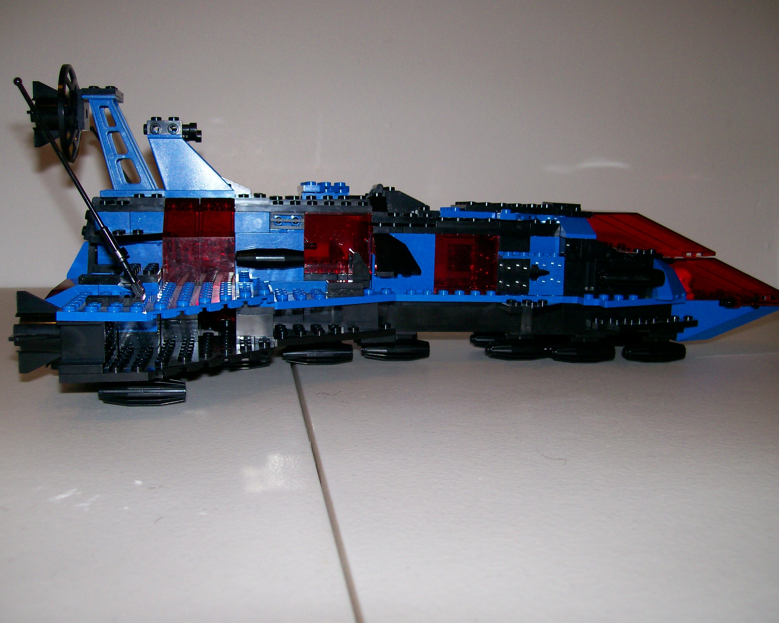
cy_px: 309
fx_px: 876
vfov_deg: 39.2
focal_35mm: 38
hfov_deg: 47.9
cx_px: 392
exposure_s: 1/64
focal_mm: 6
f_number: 2.7
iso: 80
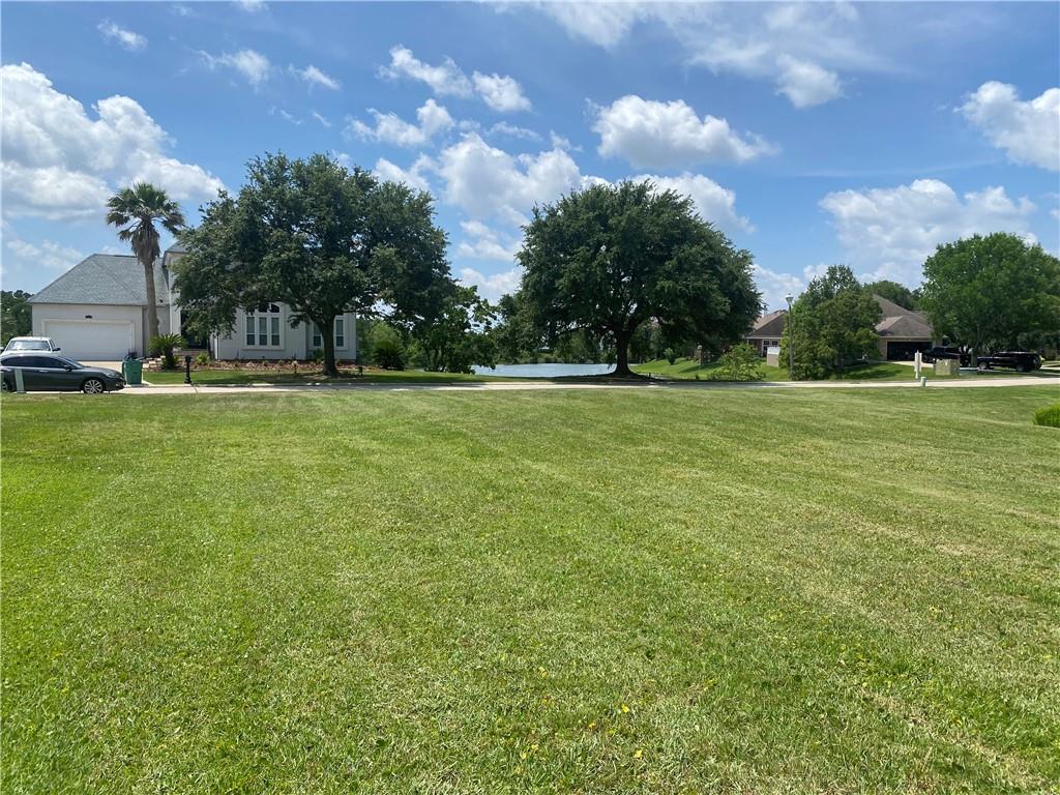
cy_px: 398
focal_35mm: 26
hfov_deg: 67.3
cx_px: 530
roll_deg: -1.9
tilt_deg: -2.9
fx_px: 796
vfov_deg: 53.1
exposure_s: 1/3610
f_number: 1.8
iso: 32
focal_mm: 4.25
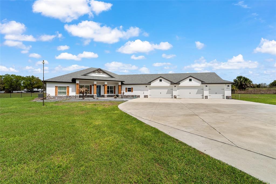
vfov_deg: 73.7
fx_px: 123
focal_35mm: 16
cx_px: 138
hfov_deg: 96.8
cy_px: 92
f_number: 8
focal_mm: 16
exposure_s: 1/1600
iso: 200
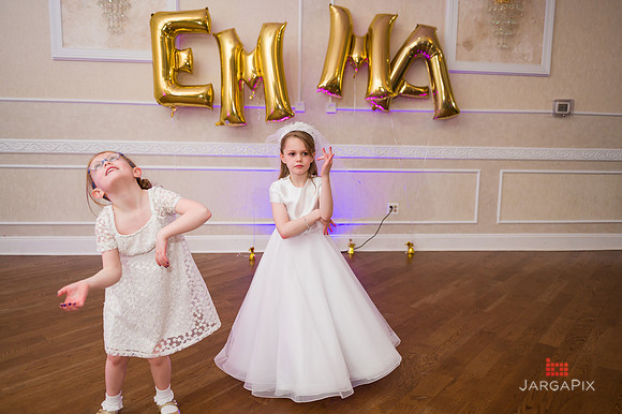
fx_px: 460
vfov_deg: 48.4
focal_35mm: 27
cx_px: 319
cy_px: 202
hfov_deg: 68.1
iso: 1000
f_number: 3.2
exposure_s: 1/200
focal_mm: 26
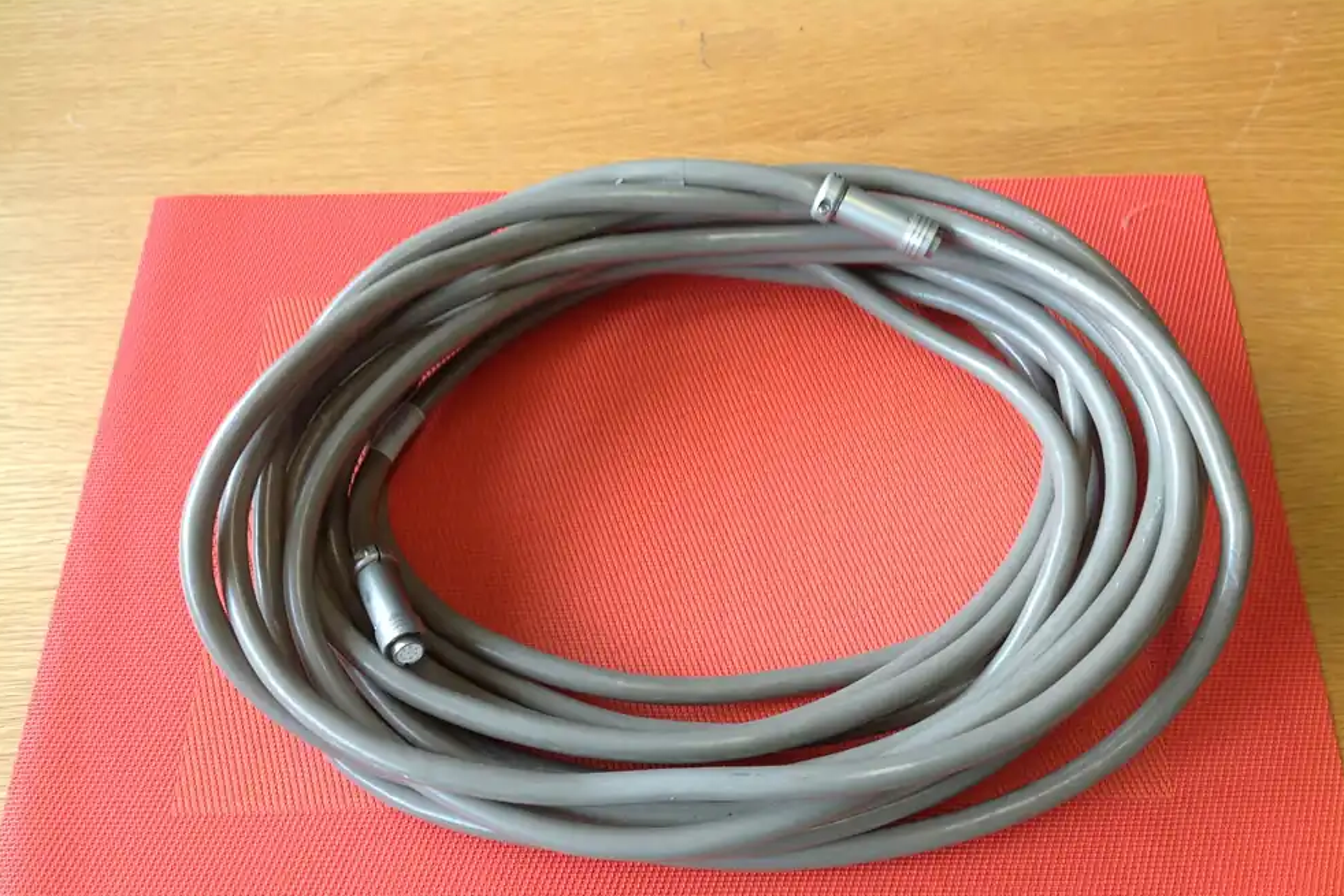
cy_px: 497
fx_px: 1381
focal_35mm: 37
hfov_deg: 51.9
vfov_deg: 35.9
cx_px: 667
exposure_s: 1/60
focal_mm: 4.28
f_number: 2.4
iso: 64
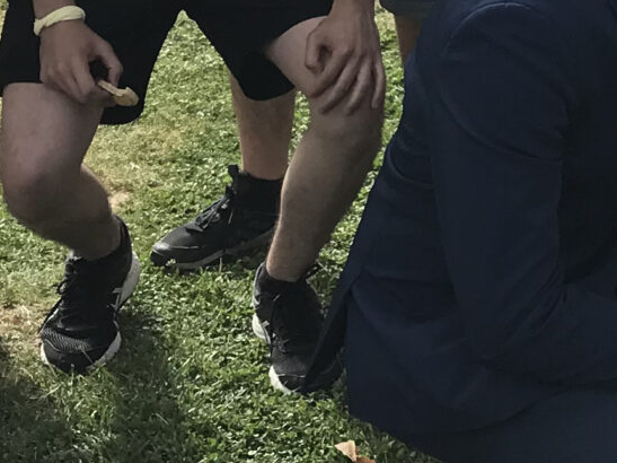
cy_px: -269
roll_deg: -0.9
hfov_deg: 14.5
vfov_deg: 10.8
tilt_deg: -8.6
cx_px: 766
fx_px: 2334
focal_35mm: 131
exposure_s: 1/894
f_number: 1.8
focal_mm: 3.99
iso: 20
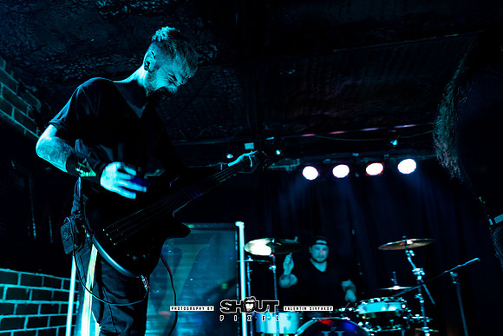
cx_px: 205
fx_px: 382
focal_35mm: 27
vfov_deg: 47.2
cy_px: 199
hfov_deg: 66.1
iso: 640
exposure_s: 1/200
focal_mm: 23.1
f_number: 2.8
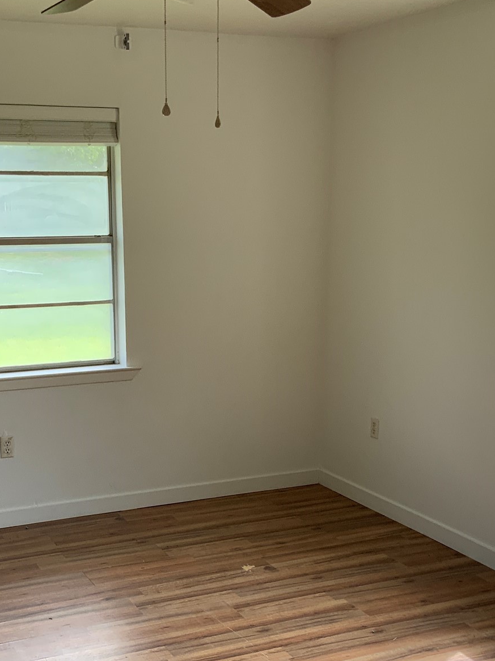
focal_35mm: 51
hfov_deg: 28.5
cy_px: 455
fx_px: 973
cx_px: 188
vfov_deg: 37.0
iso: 32
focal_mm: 3
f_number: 1.8
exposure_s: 1/122
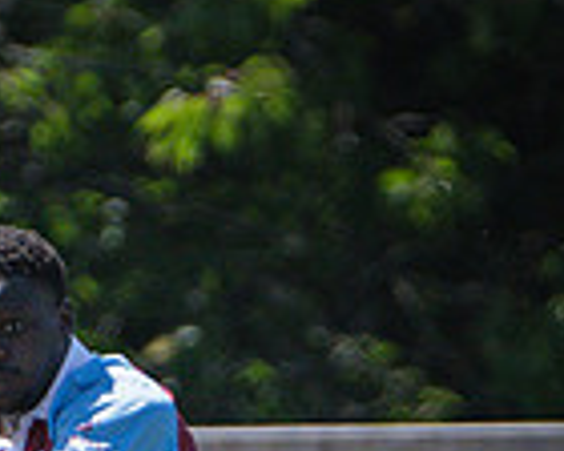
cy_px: 706
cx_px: -66
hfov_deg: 0.7
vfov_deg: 0.5
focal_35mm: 2912
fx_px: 48608
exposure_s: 1/2500
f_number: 4
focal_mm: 340
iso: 400
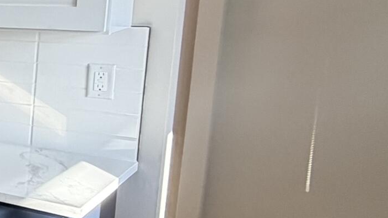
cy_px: 72
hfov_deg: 18.0
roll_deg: +2.6
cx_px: -429
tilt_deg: -9.0
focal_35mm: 65
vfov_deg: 18.5
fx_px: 669
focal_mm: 2.22
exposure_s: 1/120
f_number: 2.2
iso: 125
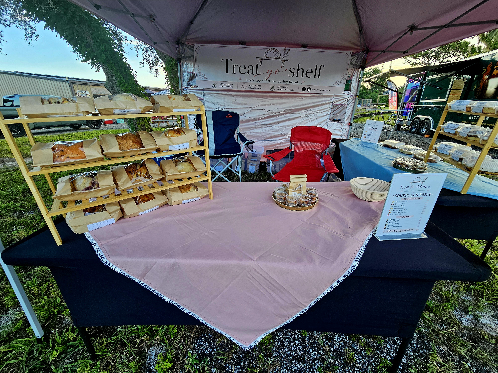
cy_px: 186
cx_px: 249
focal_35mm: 13
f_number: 2.2
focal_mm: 2.2
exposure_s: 1/227
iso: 50
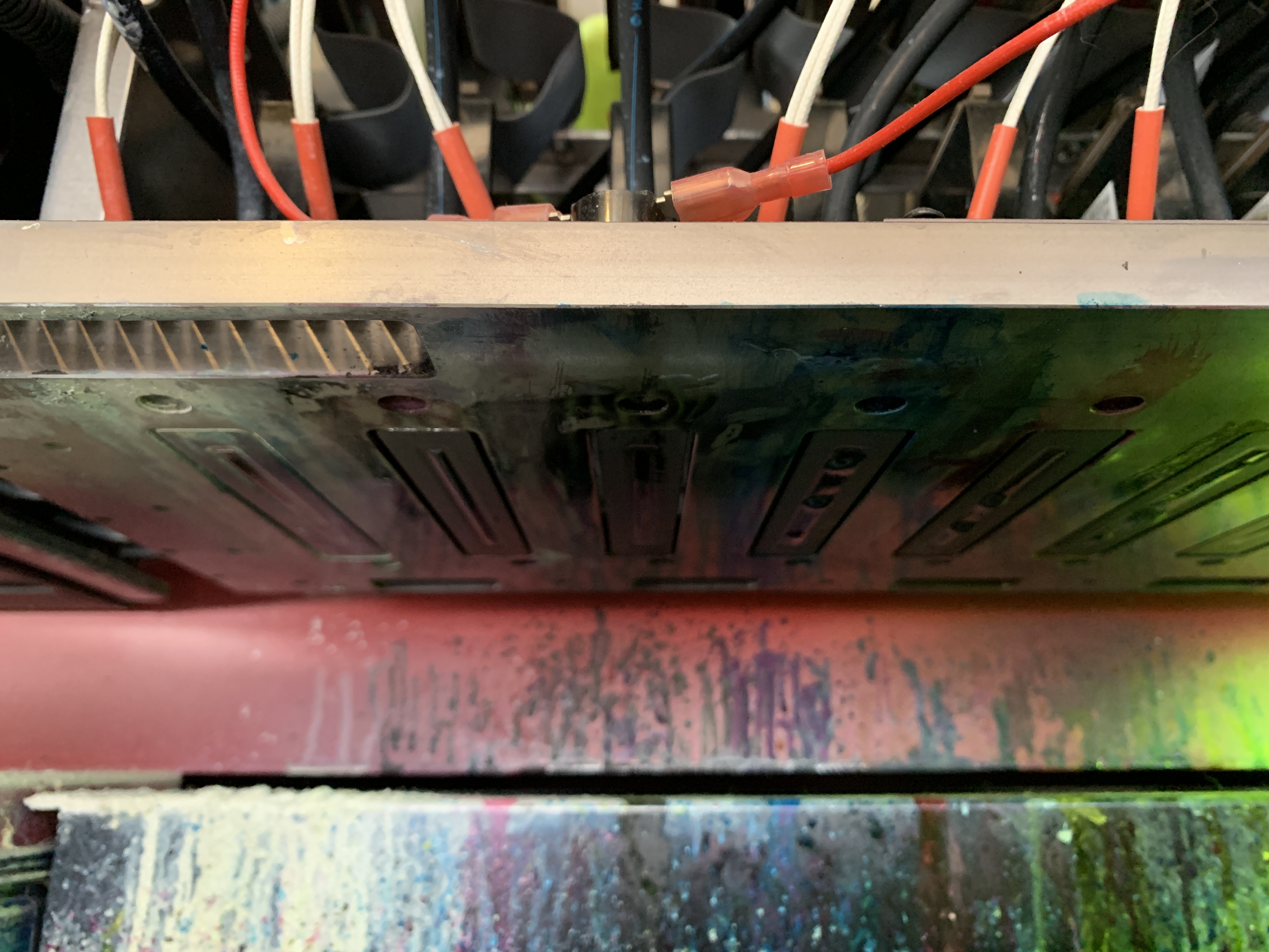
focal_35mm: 26
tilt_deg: +18.6
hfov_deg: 67.3
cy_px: 476
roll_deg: -0.3
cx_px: 634
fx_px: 953
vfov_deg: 53.1
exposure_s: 1/40
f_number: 1.8
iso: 400
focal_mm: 4.25
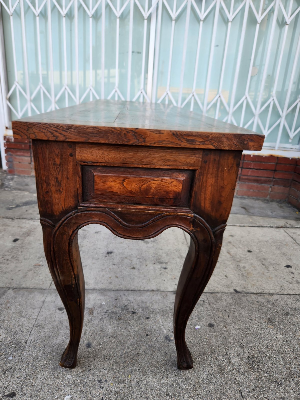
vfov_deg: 73.9
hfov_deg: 58.9
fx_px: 266
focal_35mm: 23
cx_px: 150
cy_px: 200
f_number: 1.8
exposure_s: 1/180
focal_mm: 5.4
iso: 25
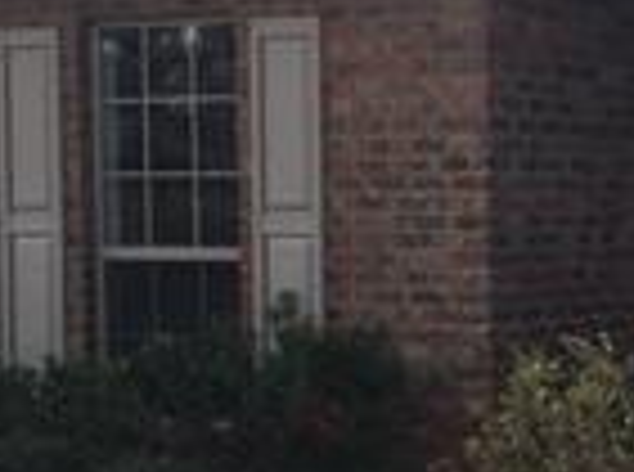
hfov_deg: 14.4
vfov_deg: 11.1
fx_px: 2411
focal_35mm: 132
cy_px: 387
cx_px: 787
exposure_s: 1/732
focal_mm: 4.15
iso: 25
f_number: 2.2
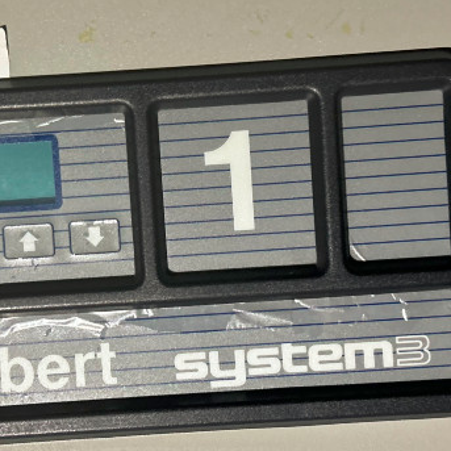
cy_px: 208
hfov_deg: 25.5
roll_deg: +4.2
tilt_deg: +0.0
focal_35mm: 67
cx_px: 121
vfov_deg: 25.7
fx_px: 988
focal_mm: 5.7
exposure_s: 1/60
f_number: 1.5
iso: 250
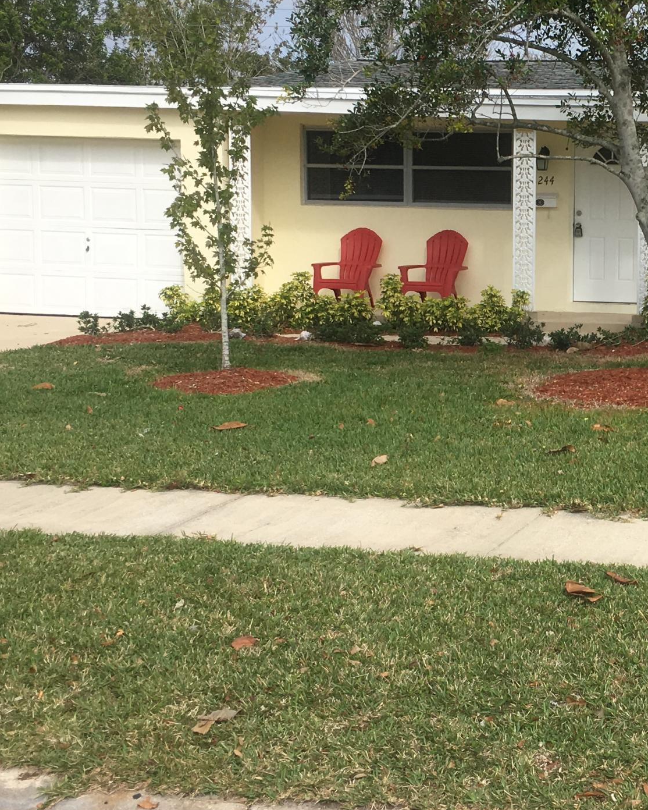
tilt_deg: -5.1
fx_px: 1462
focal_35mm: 61
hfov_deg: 23.8
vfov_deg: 30.9
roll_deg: +0.1
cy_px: 371
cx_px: 667
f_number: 2.2
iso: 25
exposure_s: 1/1637
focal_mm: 4.15
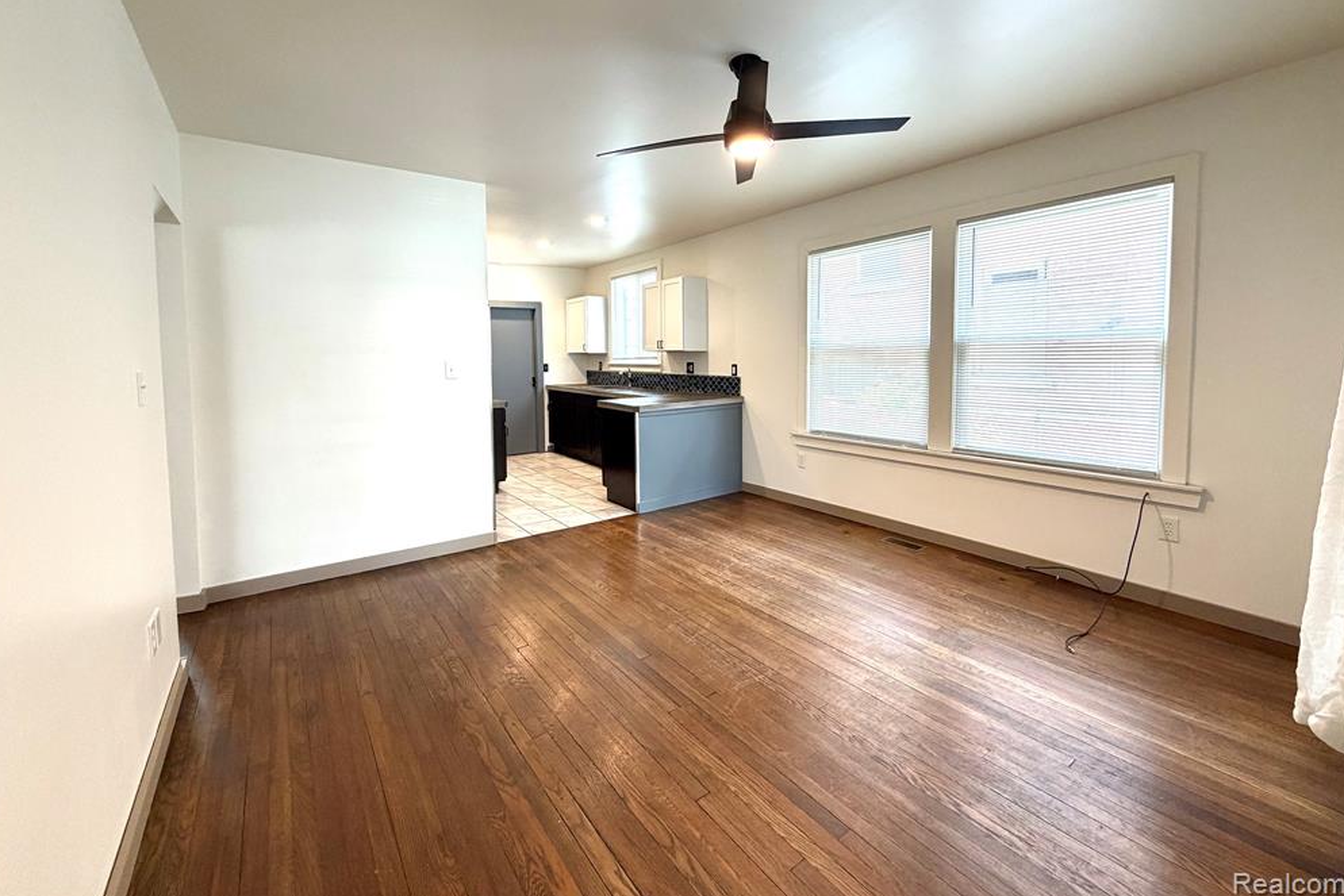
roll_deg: +1.0
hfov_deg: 100.4
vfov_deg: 76.9
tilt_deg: -3.3
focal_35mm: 15
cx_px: 677
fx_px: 560
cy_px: 387
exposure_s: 1/60
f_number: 2.2
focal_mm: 2.22
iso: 160
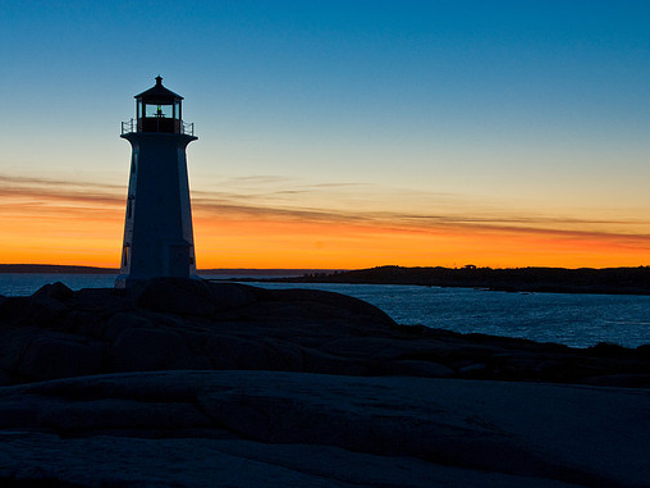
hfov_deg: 29.4
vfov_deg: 22.3
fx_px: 1239
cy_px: 247
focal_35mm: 66
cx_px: 312
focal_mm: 40
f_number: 11
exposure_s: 1/2.5
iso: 200
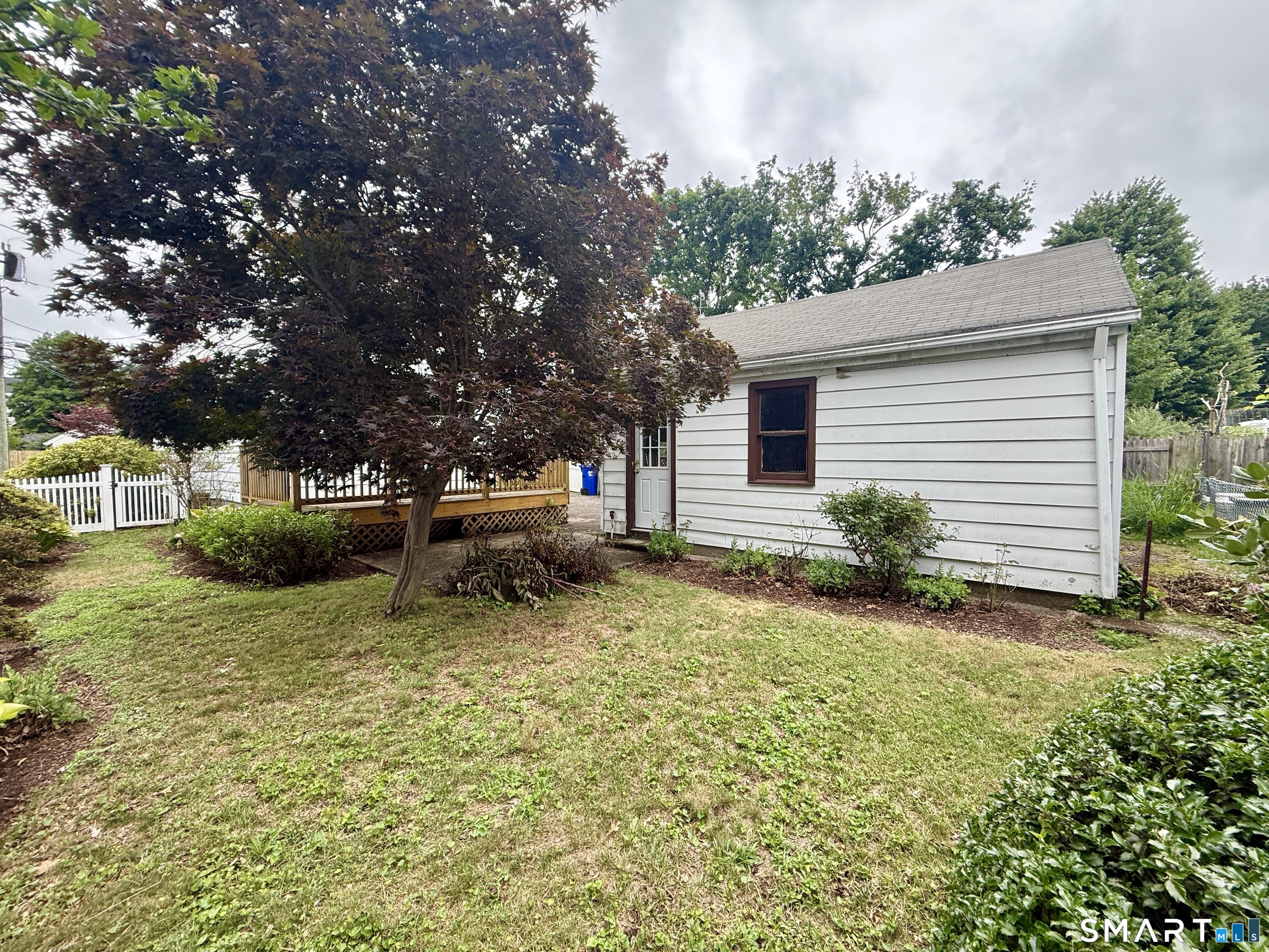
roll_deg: -0.5
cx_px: 634
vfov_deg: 85.7
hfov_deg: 102.1
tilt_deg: -2.0
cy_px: 476
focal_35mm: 14
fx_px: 513
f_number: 2.2
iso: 50
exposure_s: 1/184
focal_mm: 2.22
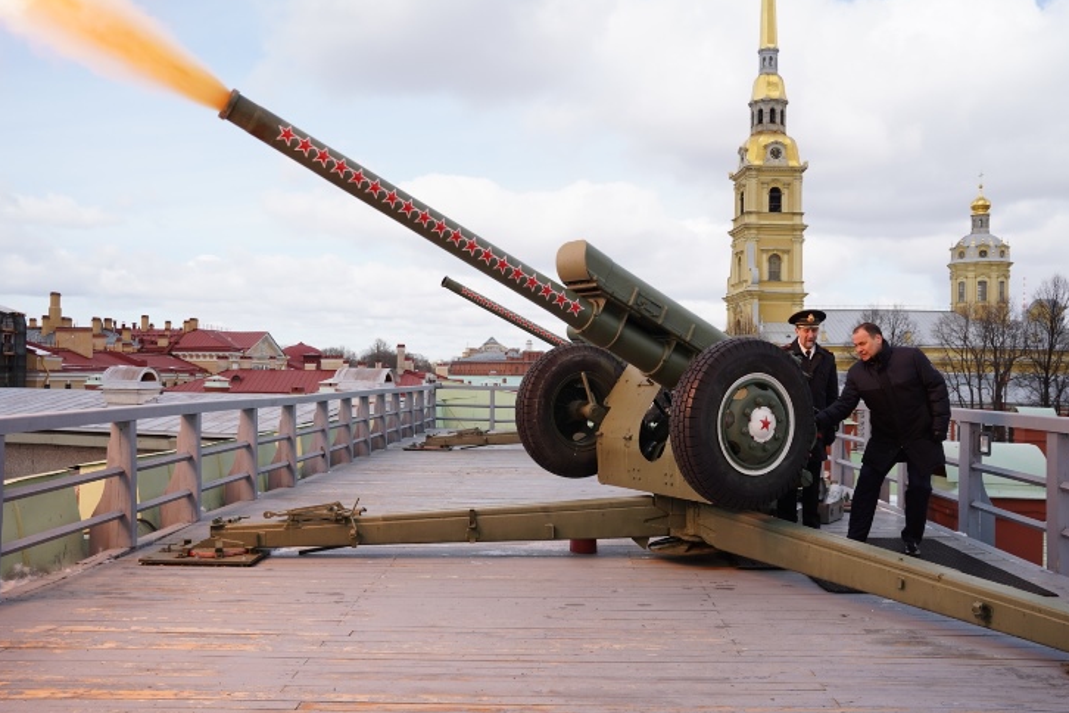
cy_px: 361
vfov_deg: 39.7
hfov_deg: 56.9
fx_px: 986
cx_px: 542
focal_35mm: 33
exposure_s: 1/3200
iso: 640
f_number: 4
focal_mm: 32.2
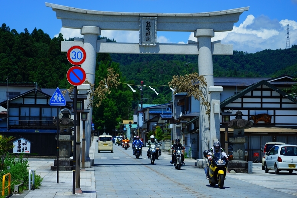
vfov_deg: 13.1
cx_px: 148
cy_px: 99
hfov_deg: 19.4
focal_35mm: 105
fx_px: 867
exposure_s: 1/1500
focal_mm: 105
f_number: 4
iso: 100
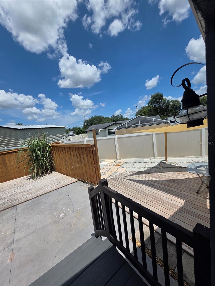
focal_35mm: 13
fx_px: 108
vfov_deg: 106.2
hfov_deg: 89.9
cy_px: 143
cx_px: 108
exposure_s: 1/3550
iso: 40
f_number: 1.9
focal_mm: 2.2
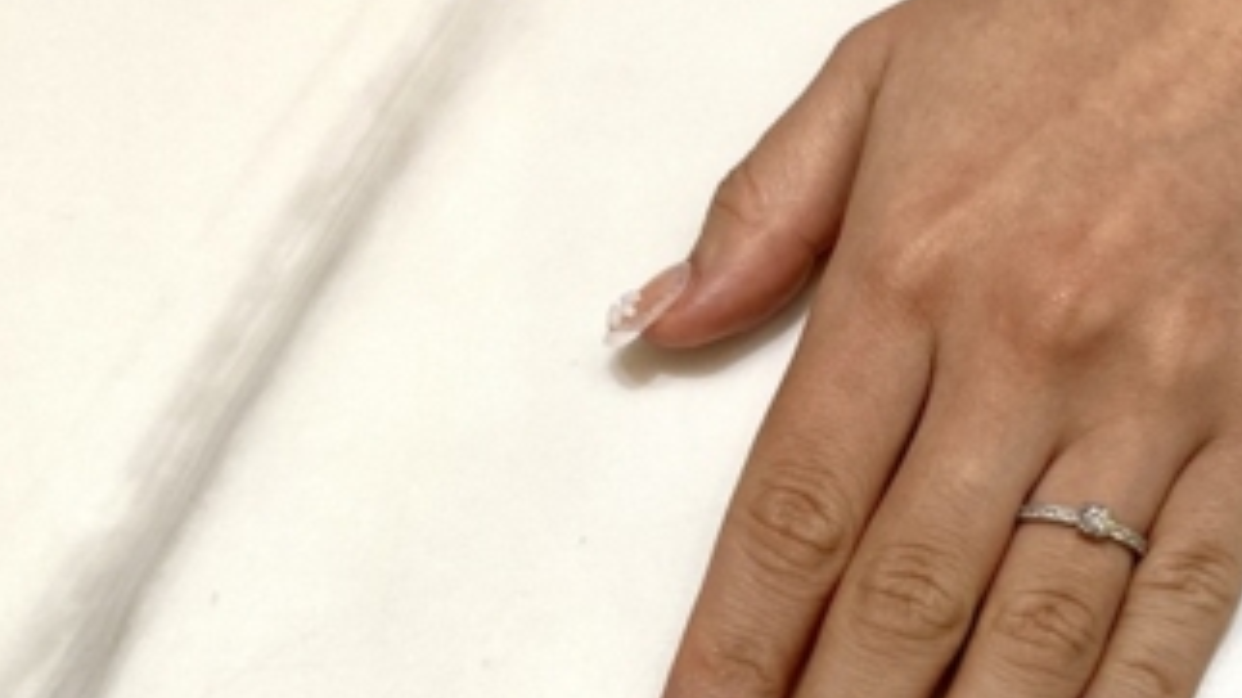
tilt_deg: -71.1
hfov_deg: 32.2
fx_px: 2074
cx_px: 1034
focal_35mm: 63
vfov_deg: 19.0
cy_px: 501
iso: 25
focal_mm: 3.3
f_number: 2.4
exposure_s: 1/188
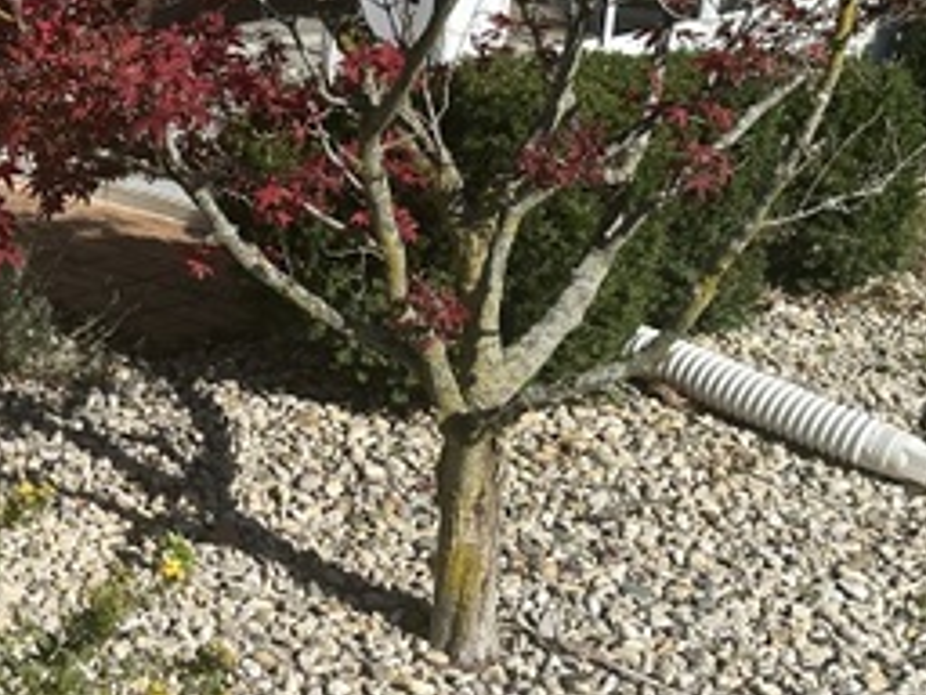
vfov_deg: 19.6
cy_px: 290
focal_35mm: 75
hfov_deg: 24.6
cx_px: -29
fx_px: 2006
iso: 80
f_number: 1.78
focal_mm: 6.86
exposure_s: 1/6211
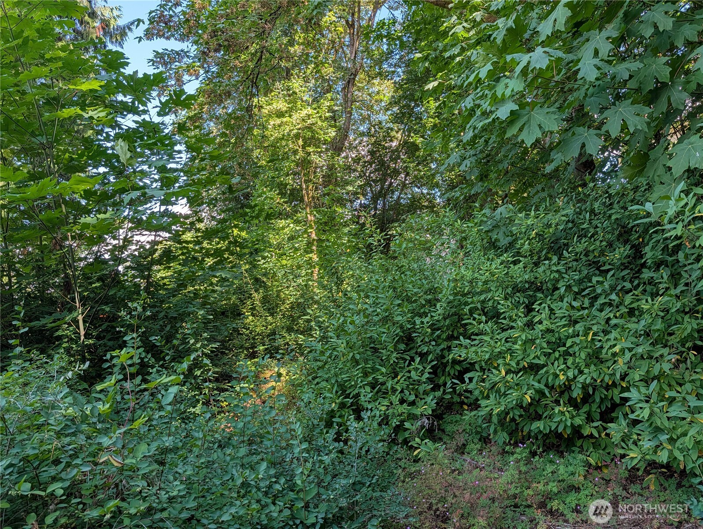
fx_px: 488
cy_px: 264
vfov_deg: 56.9
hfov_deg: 71.5
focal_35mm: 24
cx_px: 352
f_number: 1.68
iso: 22
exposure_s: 1/200
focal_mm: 6.9
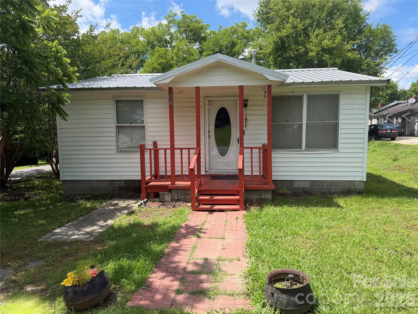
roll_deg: +0.6
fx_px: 290
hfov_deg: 71.6
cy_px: 157
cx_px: 209
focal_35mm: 24
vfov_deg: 56.8
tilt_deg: -6.7
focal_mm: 6.76
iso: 80
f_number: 1.78
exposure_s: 1/2611
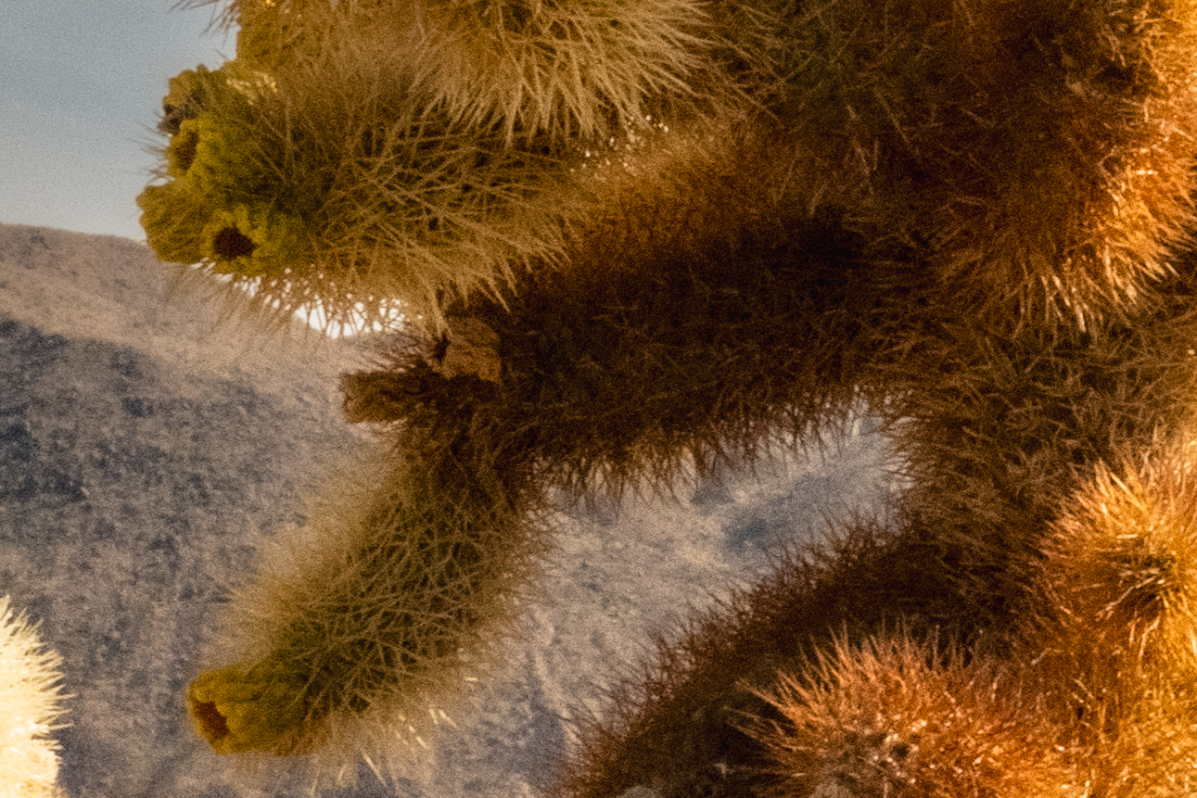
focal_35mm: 243
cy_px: 608
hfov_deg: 7.9
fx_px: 8080
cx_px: 2879
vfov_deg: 5.7
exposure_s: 1/640
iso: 640
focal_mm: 38
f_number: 22
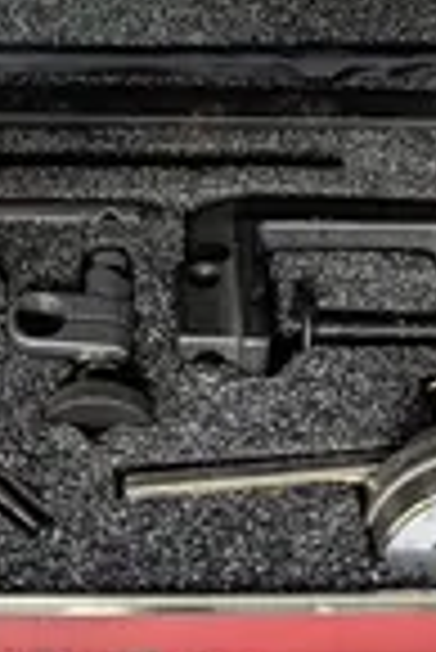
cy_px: 65
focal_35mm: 69
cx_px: 144
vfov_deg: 28.1
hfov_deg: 19.7
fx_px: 1250
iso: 453
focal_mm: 6.9
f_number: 1.68
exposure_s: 1/33.3
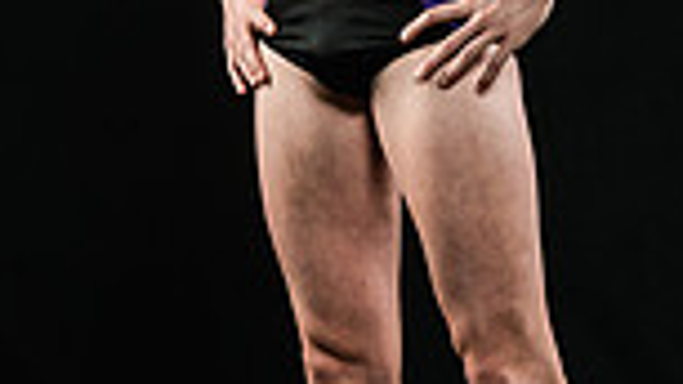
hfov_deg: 7.6
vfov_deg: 4.3
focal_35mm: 283
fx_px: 5124
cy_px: 4
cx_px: 379
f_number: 6.3
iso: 320
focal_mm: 92
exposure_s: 1/250
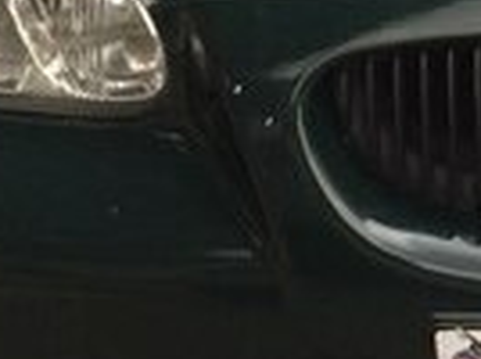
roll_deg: +0.7
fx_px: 1983
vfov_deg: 10.0
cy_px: -192
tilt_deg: -23.4
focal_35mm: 143
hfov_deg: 13.2
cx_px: 671
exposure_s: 1/208
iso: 32
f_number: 2.2
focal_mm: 4.15
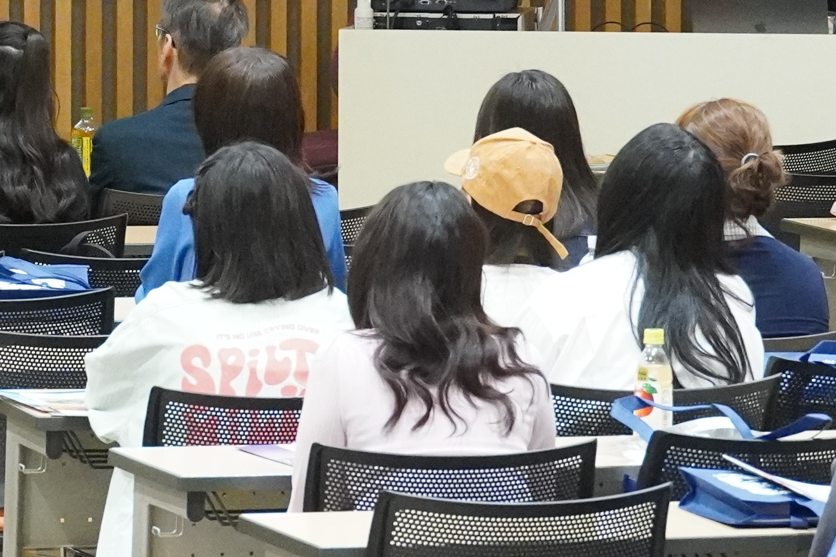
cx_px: -109
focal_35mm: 325
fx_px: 7545
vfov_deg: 4.2
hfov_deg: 6.3
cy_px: -25
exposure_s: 1/100
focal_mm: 57
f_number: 5.6
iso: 5000
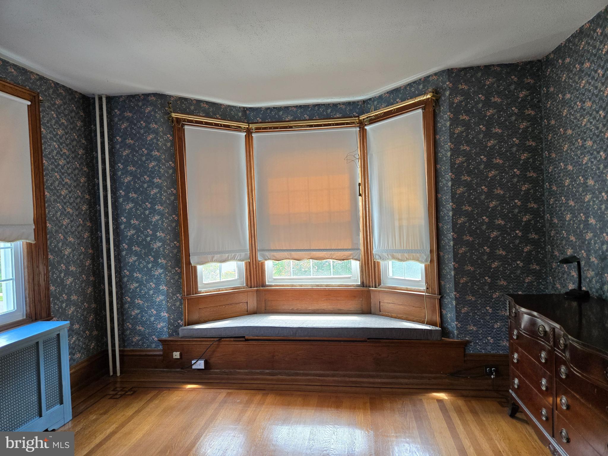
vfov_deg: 58.9
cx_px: 304
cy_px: 228
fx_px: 404
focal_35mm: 23
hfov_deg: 73.9
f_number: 1.8
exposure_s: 1/120
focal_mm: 5.4
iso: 160
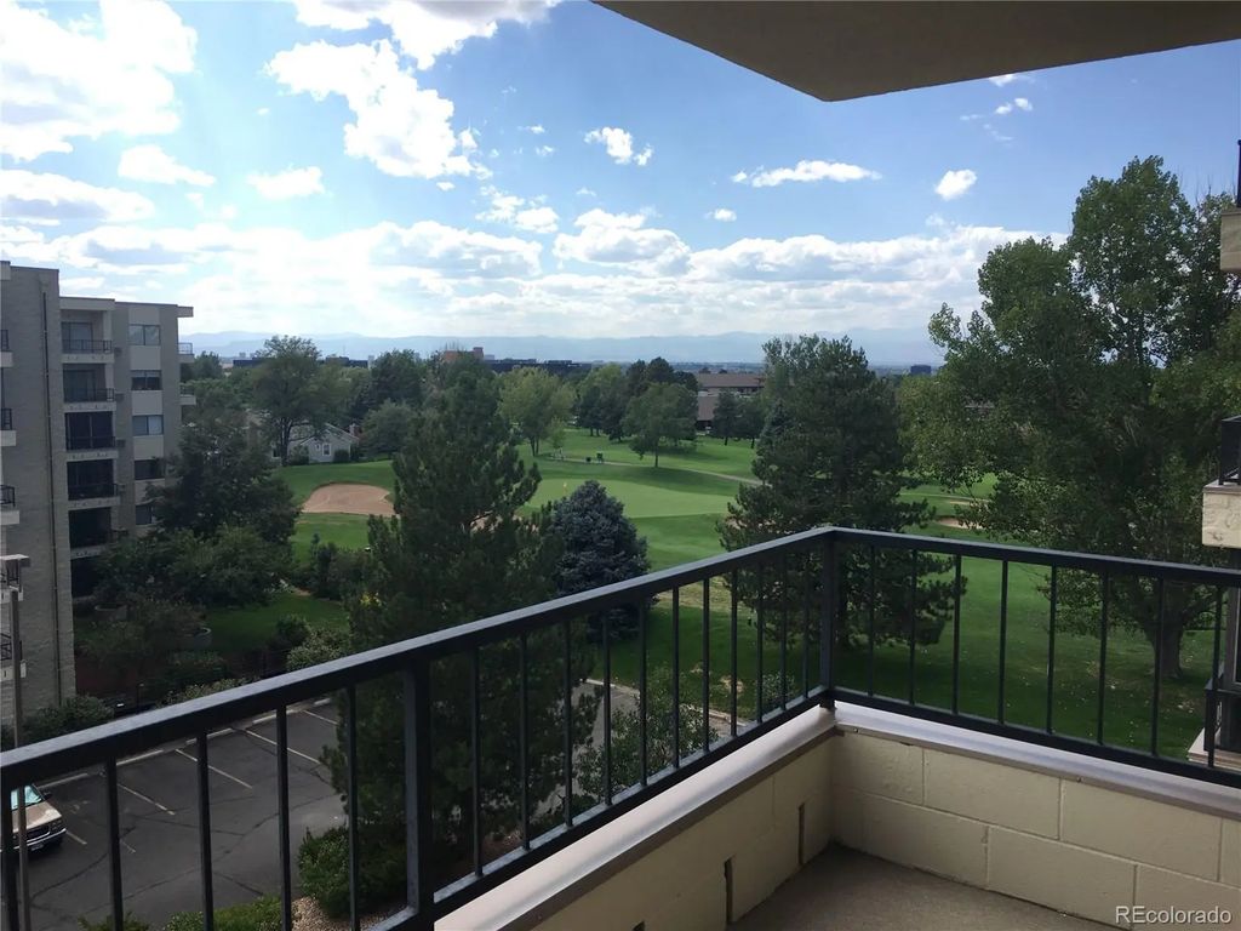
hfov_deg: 61.7
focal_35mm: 29
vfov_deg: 48.2
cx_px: 620
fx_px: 1040
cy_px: 466
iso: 25
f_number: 2.2
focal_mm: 4.15
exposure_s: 1/1012
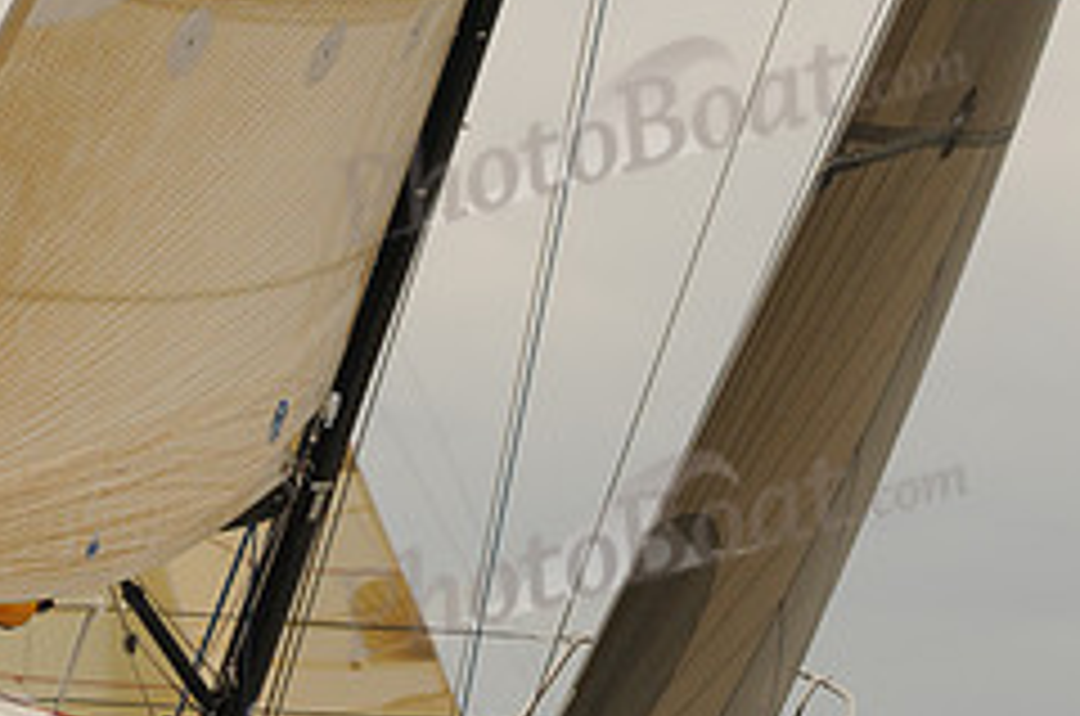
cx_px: 104
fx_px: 13024
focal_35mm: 435
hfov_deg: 4.7
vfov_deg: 3.1
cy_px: 840
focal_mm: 120
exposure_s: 1/640
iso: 200
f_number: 6.3
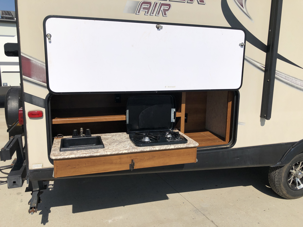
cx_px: 152
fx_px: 245
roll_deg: +0.1
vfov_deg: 49.7
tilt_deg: -12.8
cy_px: 114
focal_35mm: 28
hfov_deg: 63.4
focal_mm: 3.99
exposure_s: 1/5348
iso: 25
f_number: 1.8
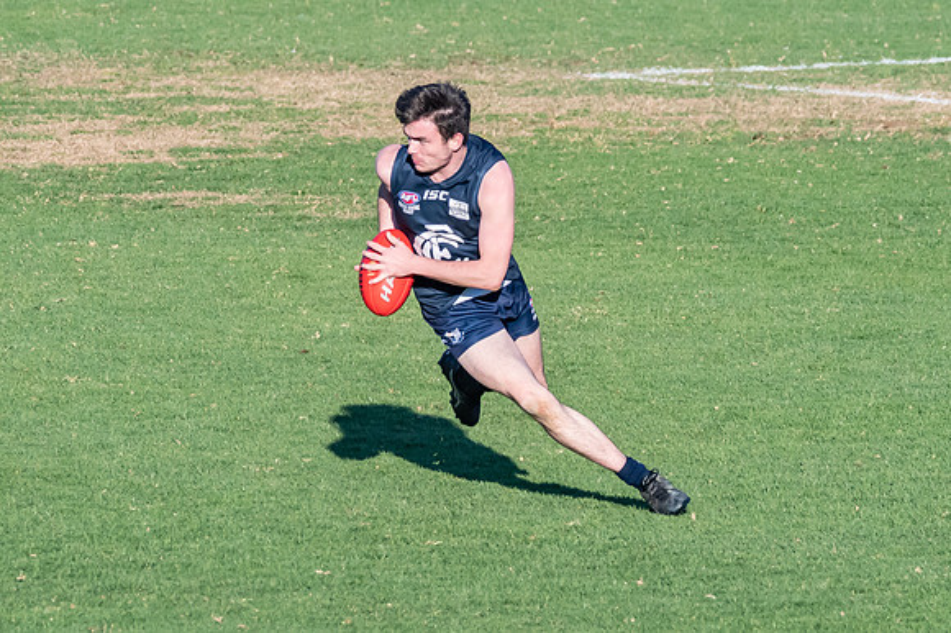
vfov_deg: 1.5
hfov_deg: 2.2
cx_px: 220
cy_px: 319
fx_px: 24527
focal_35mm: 929
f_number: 10
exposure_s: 1/1600
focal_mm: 350
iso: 800
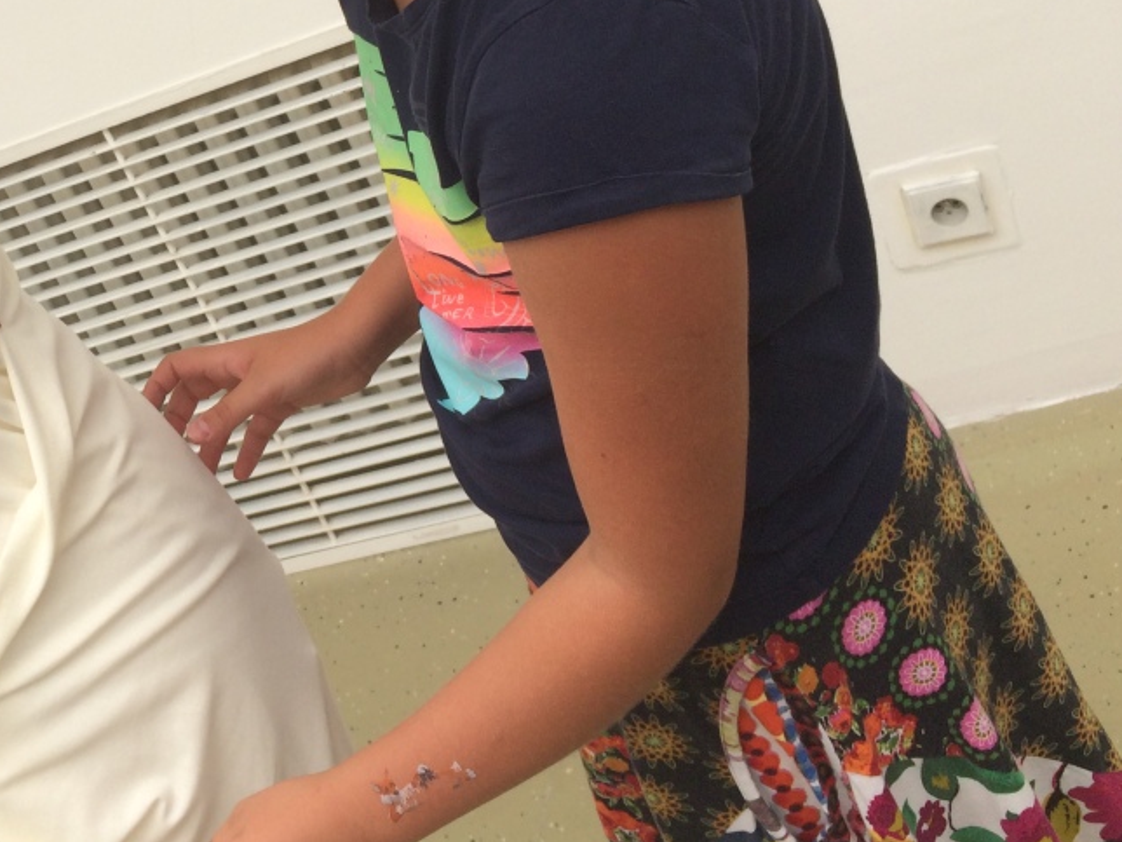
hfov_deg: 33.8
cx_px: 129
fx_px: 1750
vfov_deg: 26.4
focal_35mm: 54
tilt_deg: -18.8
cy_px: 134
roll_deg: +27.6
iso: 32
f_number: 2.2
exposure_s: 1/933
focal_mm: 4.15
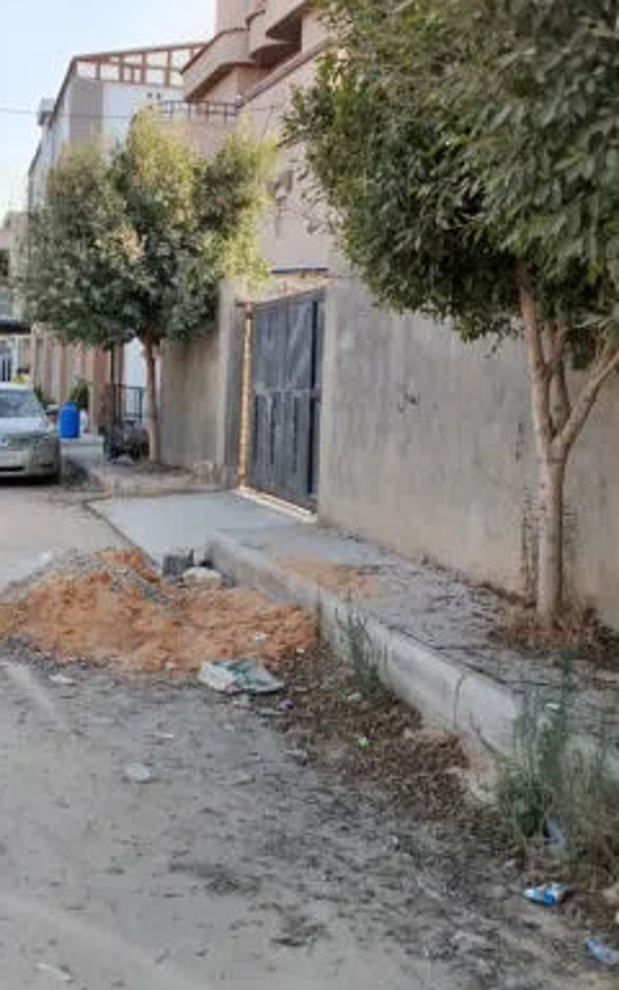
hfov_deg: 24.4
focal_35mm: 53
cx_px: 250
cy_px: 485
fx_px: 1431
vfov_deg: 38.2
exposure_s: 1/100
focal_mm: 5.25
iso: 106
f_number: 1.75
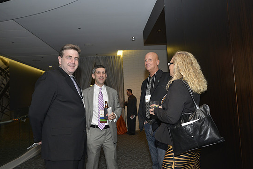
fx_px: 211
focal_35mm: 30
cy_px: 83
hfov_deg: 61.9
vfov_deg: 43.6
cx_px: 134
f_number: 4
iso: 800
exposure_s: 1/60
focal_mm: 28
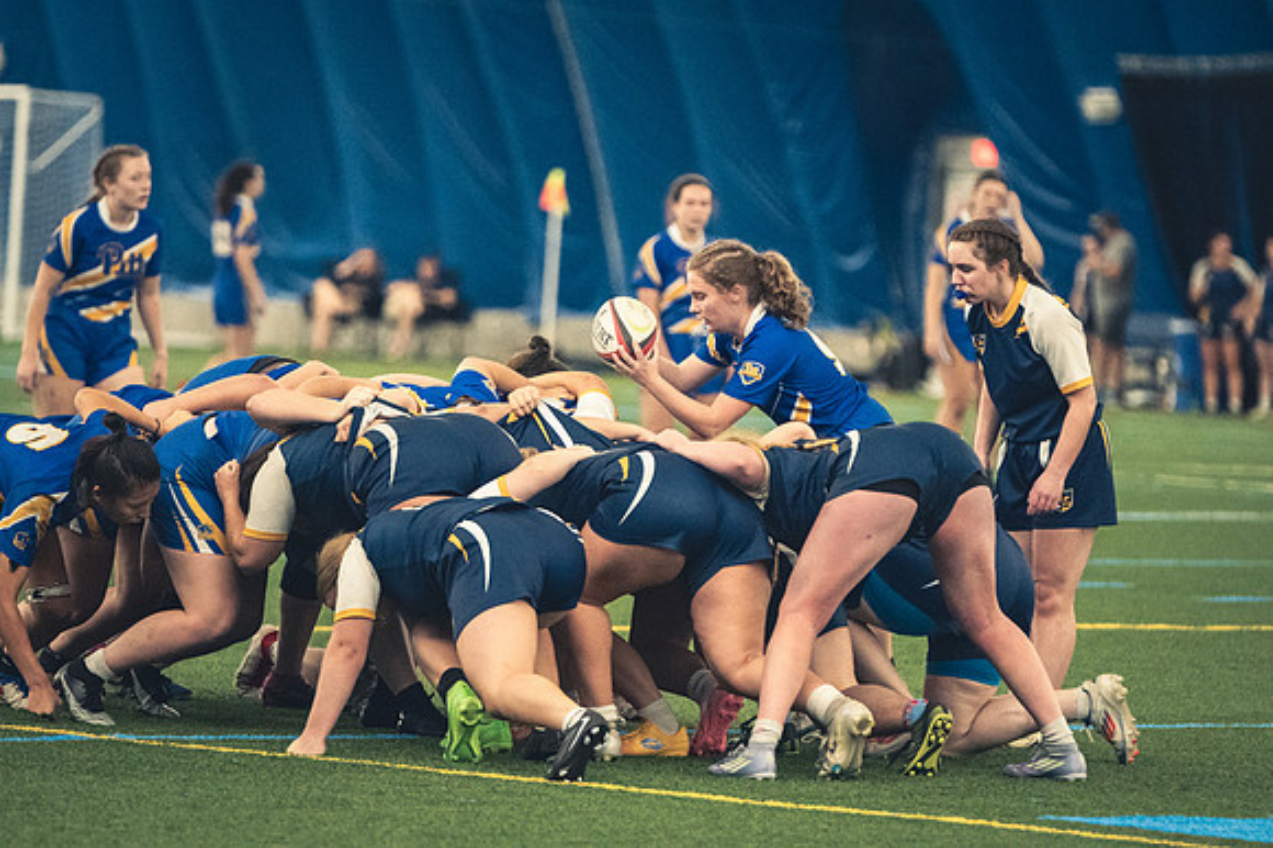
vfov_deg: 4.6
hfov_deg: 6.9
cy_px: 424
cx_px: 636
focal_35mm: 300
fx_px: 10602
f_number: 2.8
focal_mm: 200
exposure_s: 1/500
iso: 12800
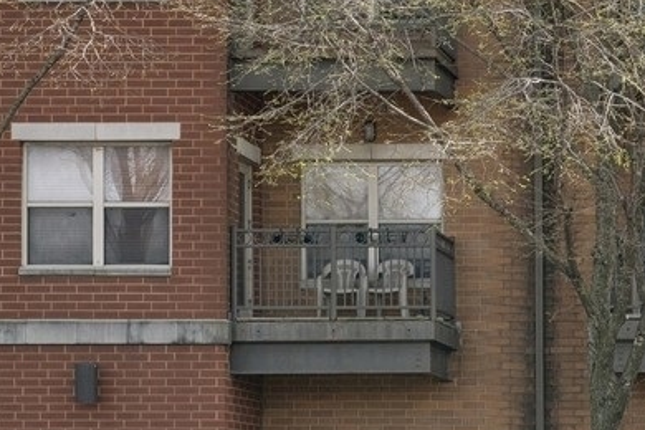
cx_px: 882
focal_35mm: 123
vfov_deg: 10.8
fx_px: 2204
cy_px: -205
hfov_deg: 15.7
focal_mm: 30
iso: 320
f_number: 8
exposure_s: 1/320
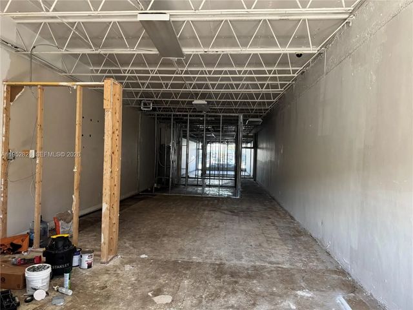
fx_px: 286
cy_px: 155
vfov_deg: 56.8
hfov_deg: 71.6
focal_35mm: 24
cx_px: 206
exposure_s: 1/117
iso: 200
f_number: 1.78
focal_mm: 6.76
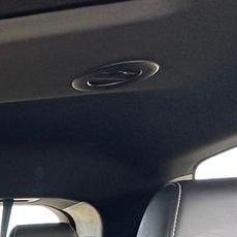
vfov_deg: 22.6
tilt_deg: -1.0
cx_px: -222
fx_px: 534
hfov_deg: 18.1
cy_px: 298
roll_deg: +1.3
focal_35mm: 69
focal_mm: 2.22
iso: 160
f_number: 2.2
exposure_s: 1/99
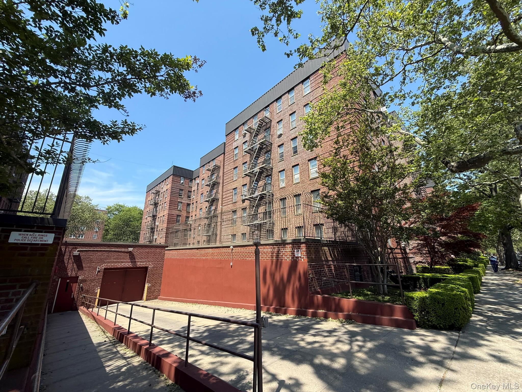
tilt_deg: +17.3
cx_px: 261
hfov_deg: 102.1
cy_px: 196
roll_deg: -1.9
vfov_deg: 85.7
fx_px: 211
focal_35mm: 14
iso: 50
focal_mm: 2.22
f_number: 2.2
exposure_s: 1/888
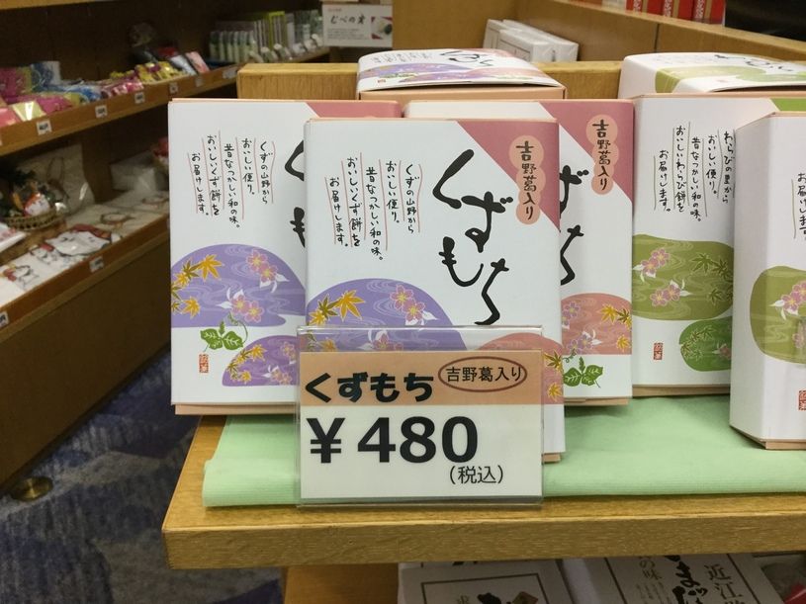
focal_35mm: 31
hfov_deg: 58.4
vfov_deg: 45.4
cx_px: 403
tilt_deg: -25.8
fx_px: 722
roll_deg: +0.2
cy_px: 302
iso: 40
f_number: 2.4
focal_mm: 3.3
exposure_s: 1/30
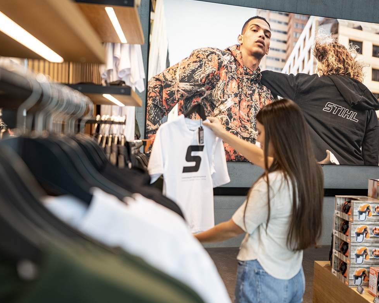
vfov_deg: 37.3
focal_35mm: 40
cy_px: 153
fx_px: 449
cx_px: 204
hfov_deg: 45.8
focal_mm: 35
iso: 320
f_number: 2.8
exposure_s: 1/125
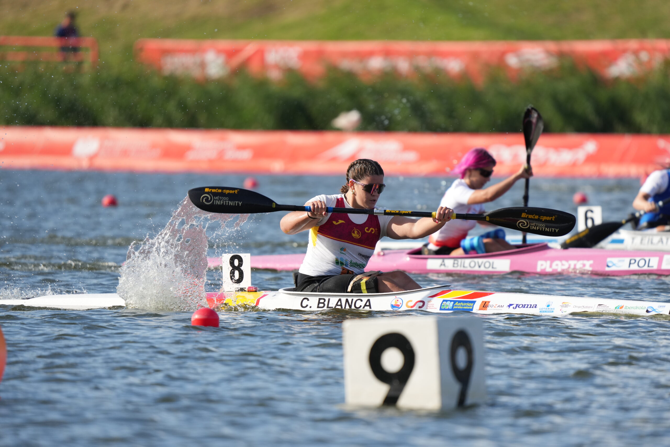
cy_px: 224
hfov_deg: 3.4
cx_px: 335
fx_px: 11166
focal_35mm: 600
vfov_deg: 2.3
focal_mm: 600
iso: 640
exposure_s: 1/1600
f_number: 6.3
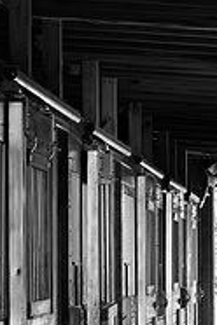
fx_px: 1528
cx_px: 183
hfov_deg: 8.1
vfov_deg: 12.0
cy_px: 337
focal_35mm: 169
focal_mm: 70
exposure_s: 1/200
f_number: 6.3
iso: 800
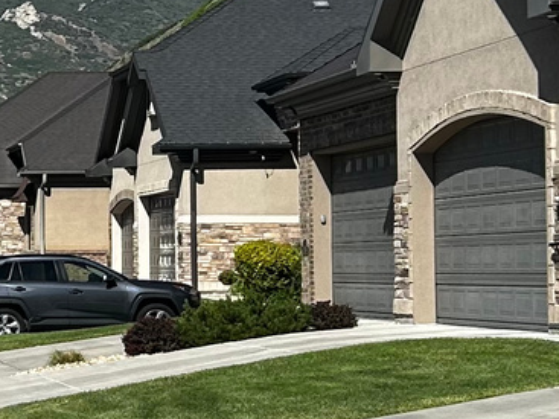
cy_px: 221
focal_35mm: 145
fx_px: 2341
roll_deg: +0.1
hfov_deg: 12.5
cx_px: -422
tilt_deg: +1.4
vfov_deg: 10.2
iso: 50
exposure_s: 1/4115
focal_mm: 5.7
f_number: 1.5
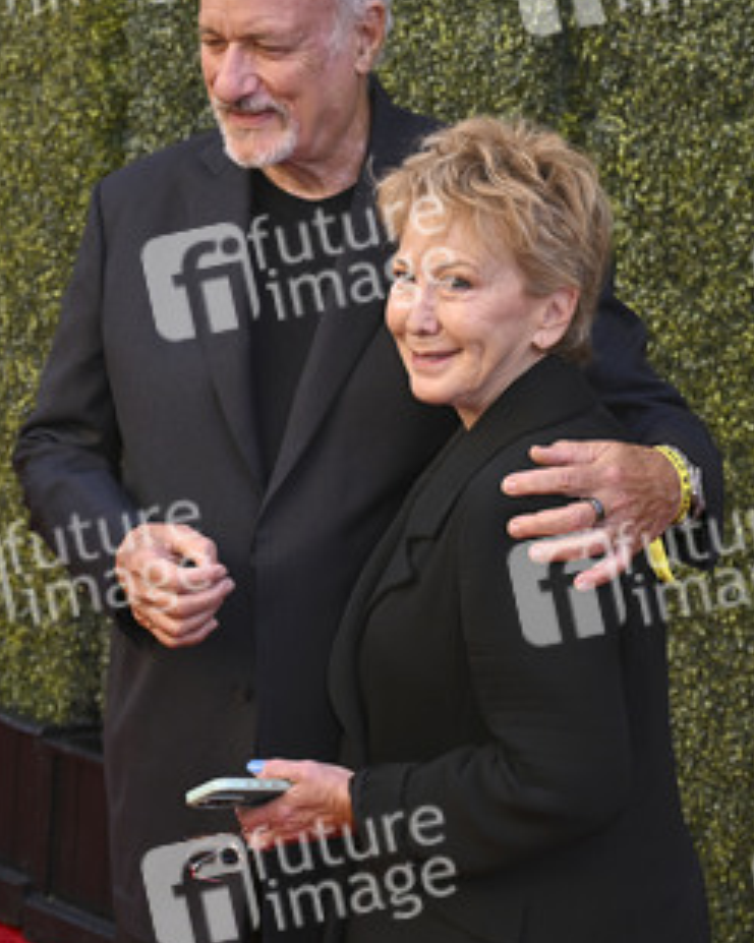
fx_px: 1898
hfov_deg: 22.5
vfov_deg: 27.9
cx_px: 388
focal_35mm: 68
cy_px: 421
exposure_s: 1/250
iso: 640
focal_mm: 56
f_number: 7.1
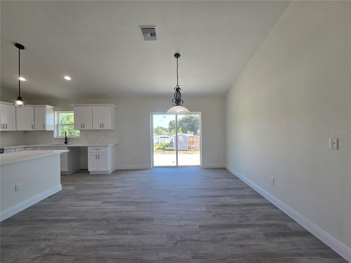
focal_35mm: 13
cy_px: 132
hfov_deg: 106.2
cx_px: 176
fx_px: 132
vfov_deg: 89.9
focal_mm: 2.2
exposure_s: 1/185
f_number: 2.2
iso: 50
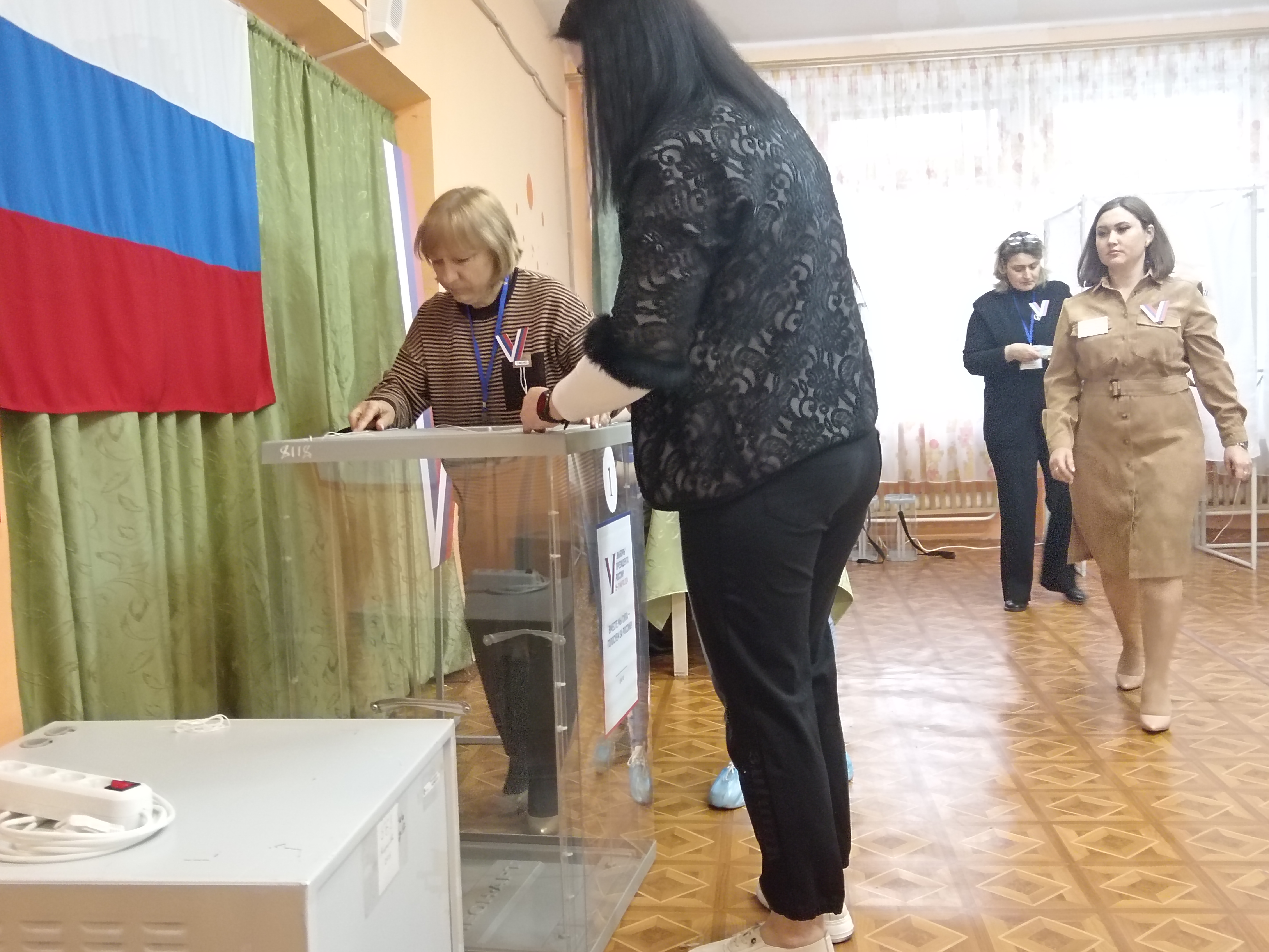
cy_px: 476
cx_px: 634
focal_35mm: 34
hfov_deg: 54.0
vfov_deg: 41.8
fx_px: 1246
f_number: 1.9
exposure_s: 1/50
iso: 2313
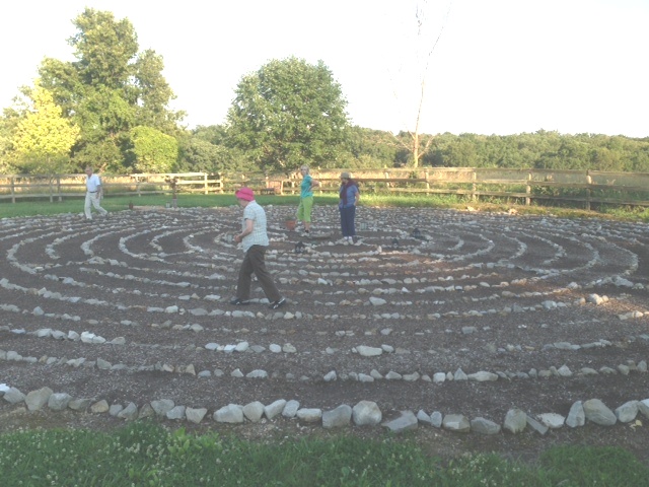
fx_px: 619
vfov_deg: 42.9
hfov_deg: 55.4
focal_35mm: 33
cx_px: 324
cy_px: 244
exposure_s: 1/352
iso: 50
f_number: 2.4
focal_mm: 4.13
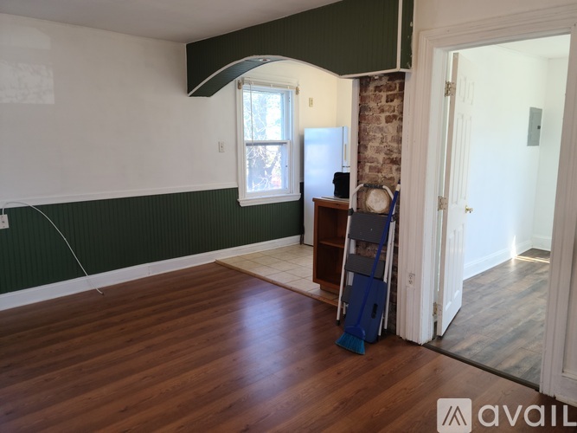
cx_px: 288
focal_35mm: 28
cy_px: 216
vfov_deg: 49.7
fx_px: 467
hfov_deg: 63.5
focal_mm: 5.9
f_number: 2
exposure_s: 1/60
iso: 64
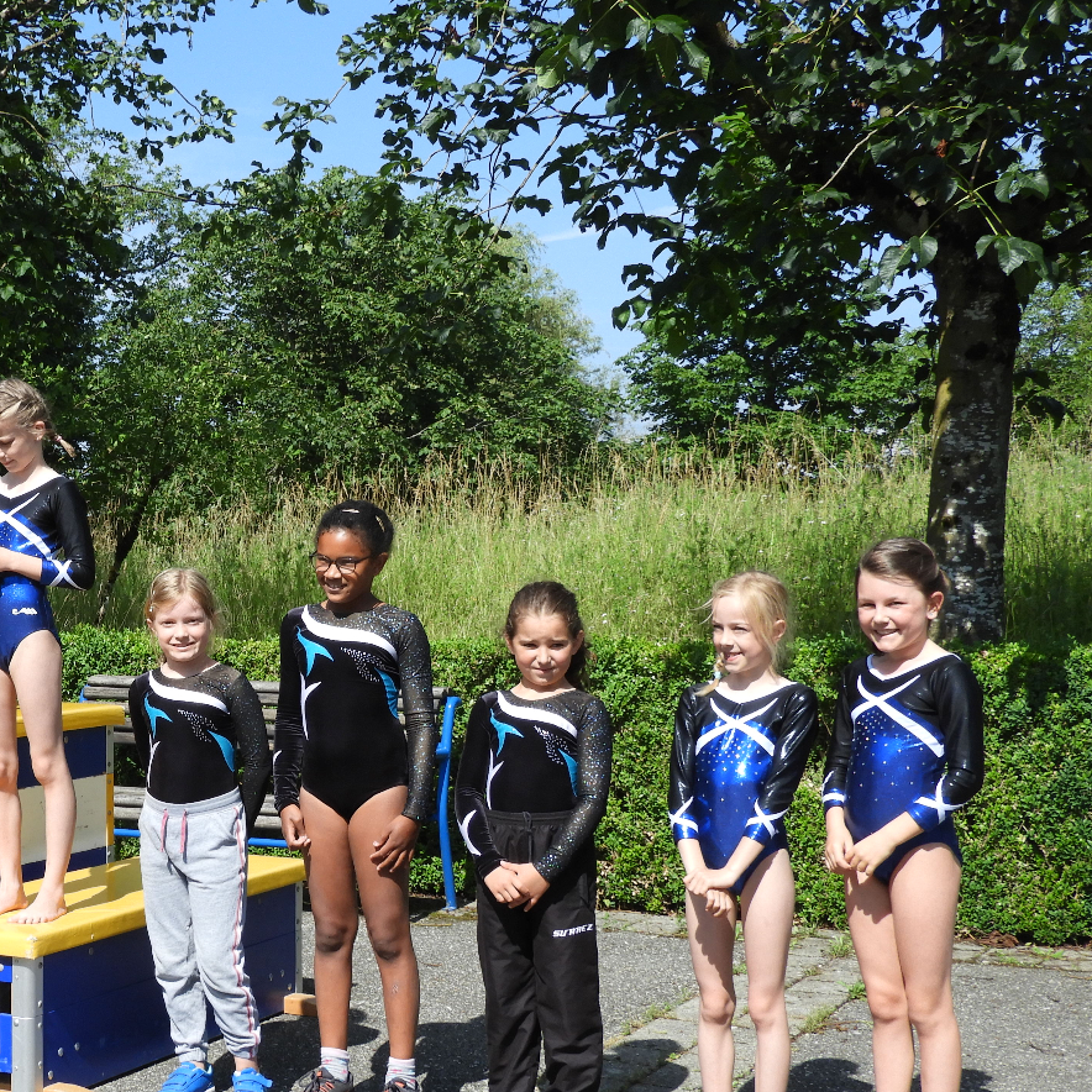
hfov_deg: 26.1
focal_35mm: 64
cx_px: 143
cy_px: 639
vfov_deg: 26.8
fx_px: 2284
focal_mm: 7.2
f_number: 3.8
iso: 100
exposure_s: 1/800
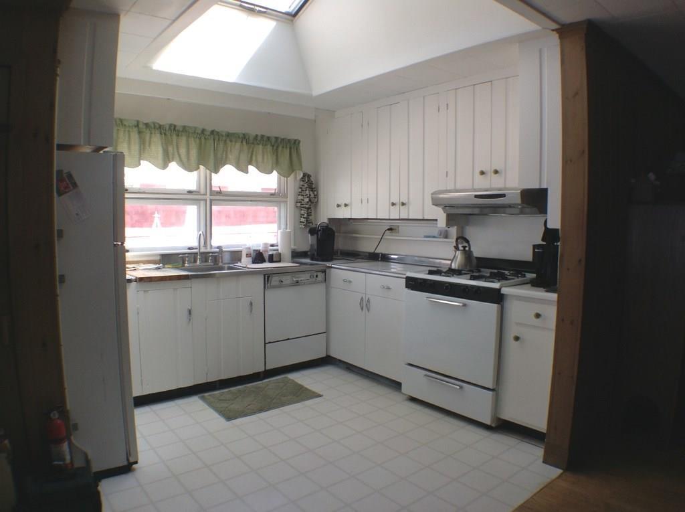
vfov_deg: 40.6
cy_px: 256
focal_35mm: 35
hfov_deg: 52.7
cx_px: 342
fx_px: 692
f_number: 2.4
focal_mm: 4.28
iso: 50
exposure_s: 1/40
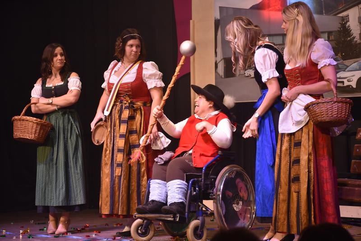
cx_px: 180
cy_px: 120
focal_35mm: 99
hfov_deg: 20.6
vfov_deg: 13.8
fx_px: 993
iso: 800
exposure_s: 1/160
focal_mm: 66
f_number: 6.3
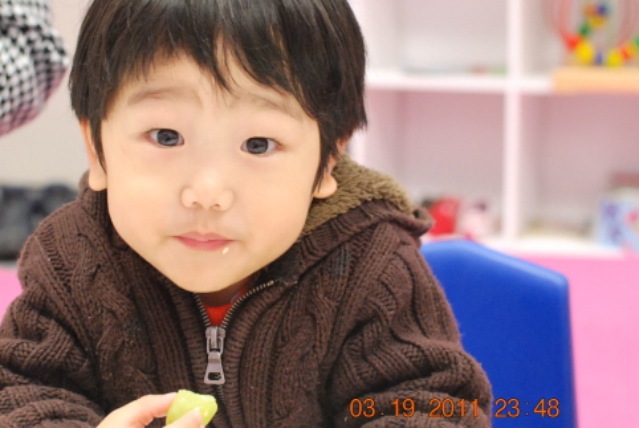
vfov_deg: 19.6
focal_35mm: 70
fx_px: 1238
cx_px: 216
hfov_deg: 28.8
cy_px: 167
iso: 1400
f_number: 3.5
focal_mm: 35
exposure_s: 1/30
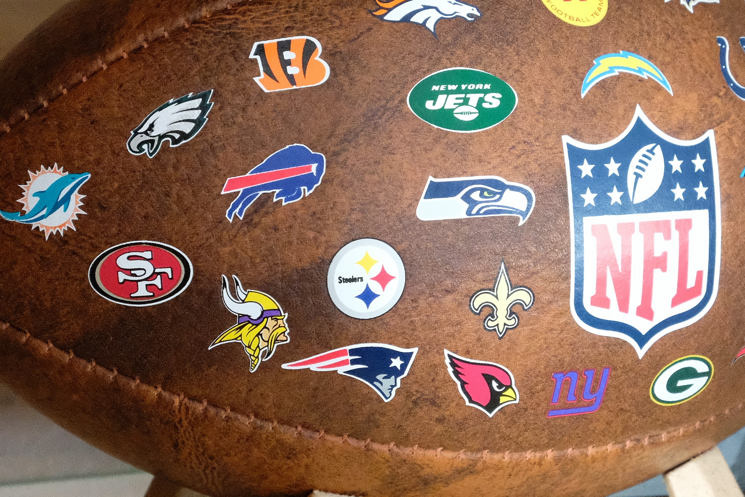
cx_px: 385
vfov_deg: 15.9
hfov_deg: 23.6
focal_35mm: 86
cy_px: 225
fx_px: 1780
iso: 10000
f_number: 7.1
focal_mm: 25.4
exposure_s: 1/125
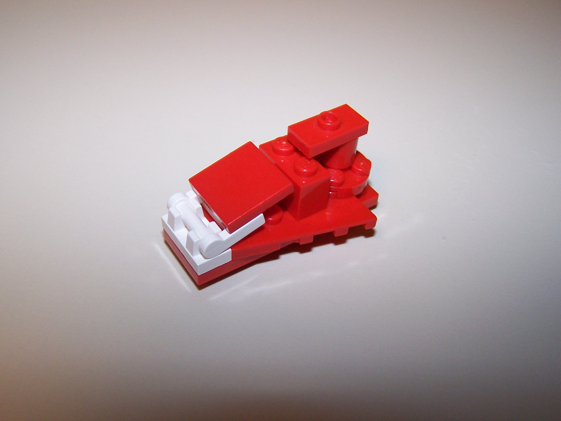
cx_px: 280
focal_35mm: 38
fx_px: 616
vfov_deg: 37.7
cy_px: 210
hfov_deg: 49.0
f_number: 2.8
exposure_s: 1/60
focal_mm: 6.3
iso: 140
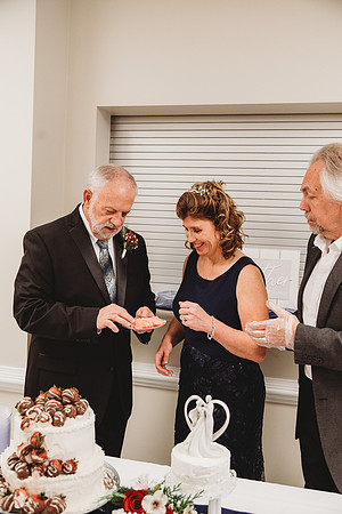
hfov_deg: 38.9
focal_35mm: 34
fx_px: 484
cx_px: 171
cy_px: 257
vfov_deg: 55.8
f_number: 4
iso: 4000
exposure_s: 1/200
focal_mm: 34
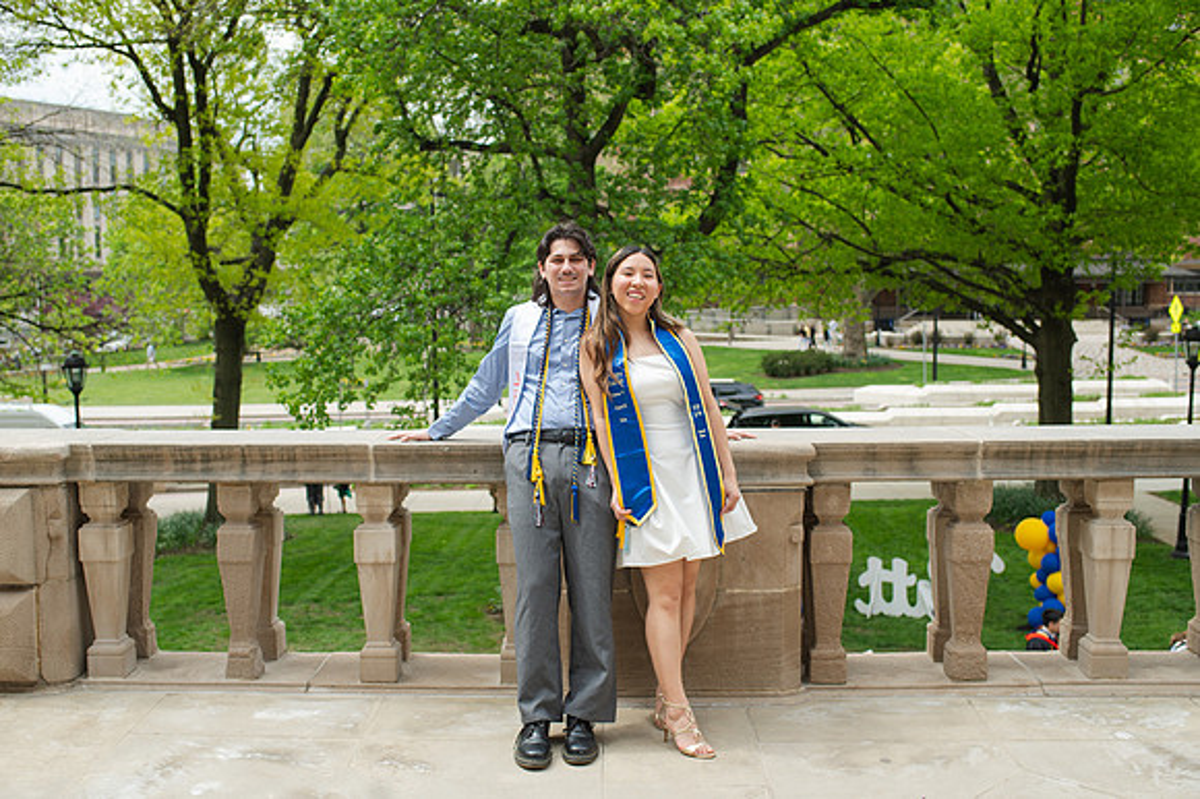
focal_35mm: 39
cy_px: 384
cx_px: 574
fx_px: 1306
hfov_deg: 49.3
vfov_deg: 34.0
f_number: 3.5
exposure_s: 1/640
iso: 100
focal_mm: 35
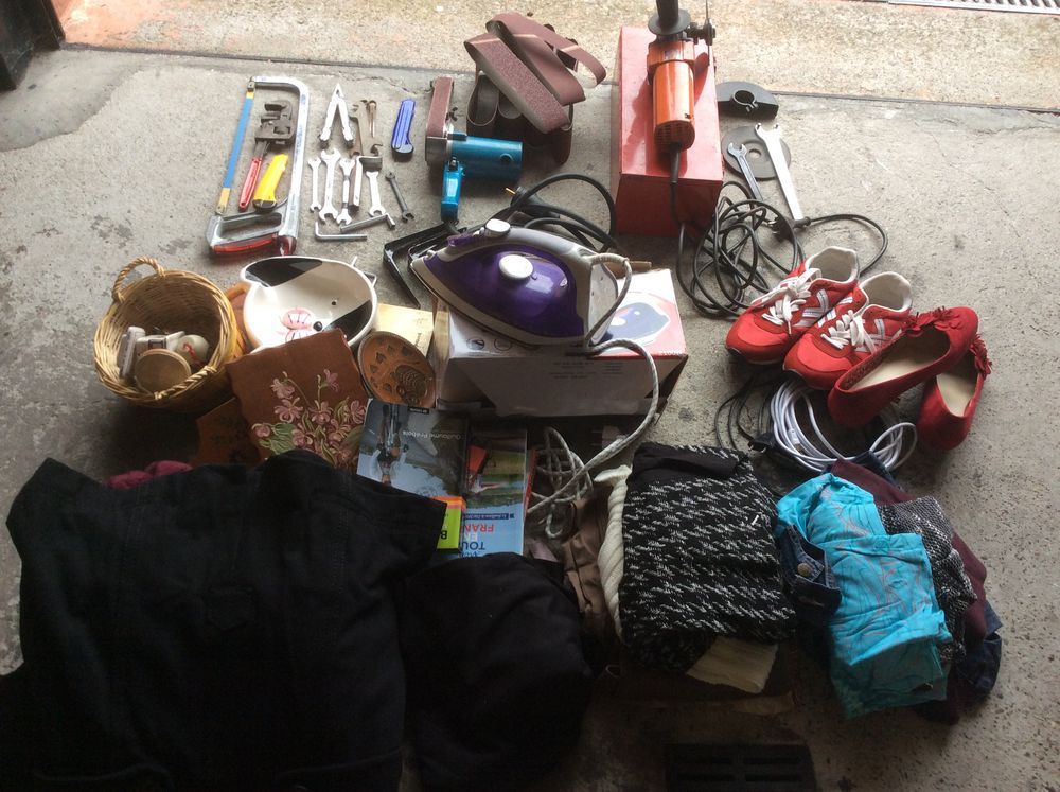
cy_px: 396
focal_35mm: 32
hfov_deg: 56.9
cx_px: 530
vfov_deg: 44.1
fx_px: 978
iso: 64
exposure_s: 1/25
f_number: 2.4
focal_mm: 3.3
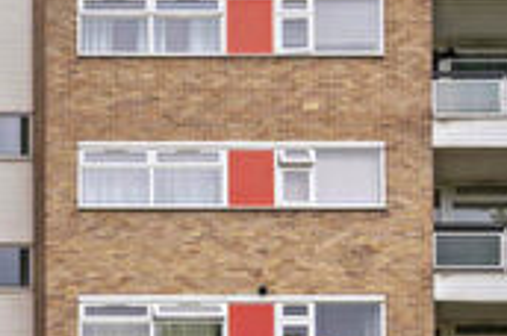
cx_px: -18
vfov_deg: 23.7
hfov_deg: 32.0
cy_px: 144
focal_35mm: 57
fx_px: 801
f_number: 8
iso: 200
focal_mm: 14
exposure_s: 1/160
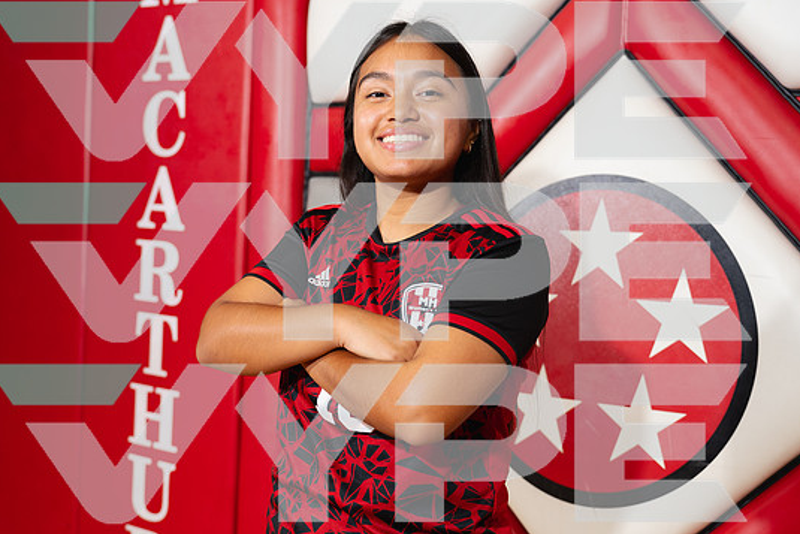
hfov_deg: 38.9
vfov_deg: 26.5
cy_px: 263
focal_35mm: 51
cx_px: 371
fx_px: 1134
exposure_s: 1/250
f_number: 4
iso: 1000
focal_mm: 47
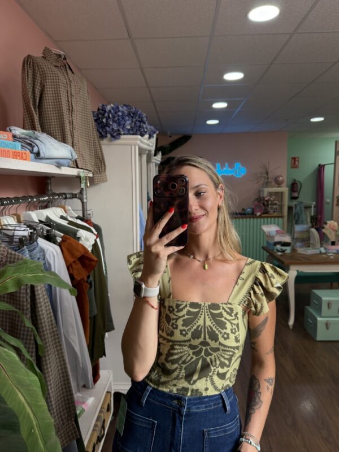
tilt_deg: -4.3
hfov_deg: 56.8
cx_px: 170
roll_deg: +0.1
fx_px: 313
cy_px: 226
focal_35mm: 24
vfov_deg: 71.6
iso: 160
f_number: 1.78
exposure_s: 1/175
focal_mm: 6.76
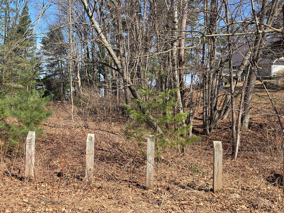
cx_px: 83
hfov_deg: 42.9
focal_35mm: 43
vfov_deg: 33.5
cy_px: 88
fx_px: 353
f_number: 1.8
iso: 80
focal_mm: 5.4
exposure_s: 1/2537
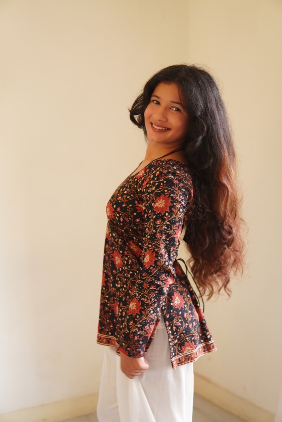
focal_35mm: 45
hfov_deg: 29.9
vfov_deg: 43.6
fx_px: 528
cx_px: 141
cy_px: 211
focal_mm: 30
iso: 320
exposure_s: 1/30
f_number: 1.4
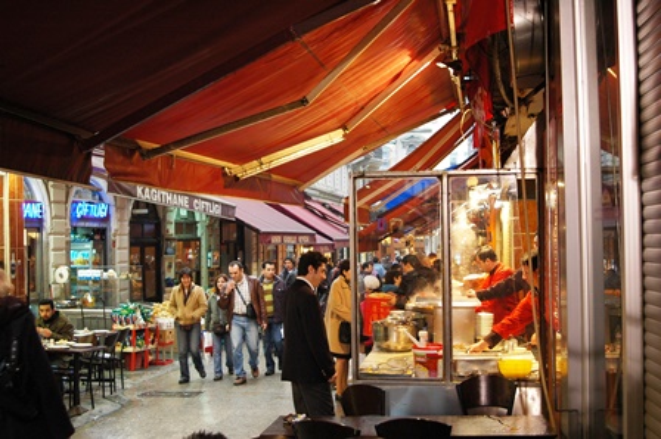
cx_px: 330
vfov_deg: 31.8
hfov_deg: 46.4
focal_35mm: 42
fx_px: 771
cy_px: 220
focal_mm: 28
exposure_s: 1/60
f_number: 3.5
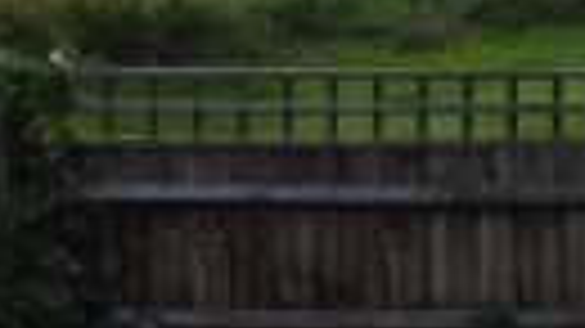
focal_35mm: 362
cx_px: 1346
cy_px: -795
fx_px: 5613
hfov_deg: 5.8
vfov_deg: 3.3
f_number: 4.5
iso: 80
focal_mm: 9.6
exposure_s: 1/100
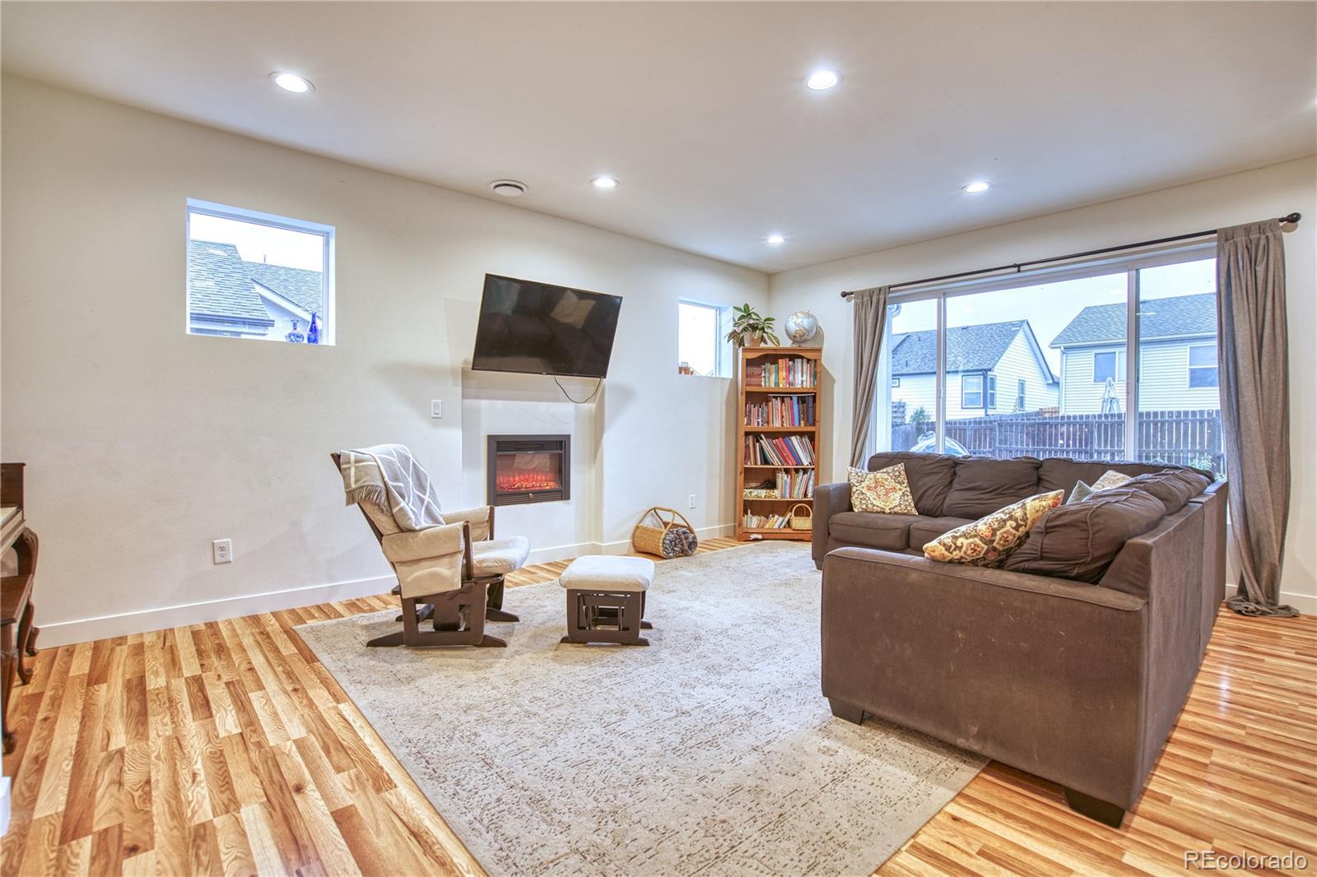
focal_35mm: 16
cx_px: 658
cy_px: 438
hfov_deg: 96.7
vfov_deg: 73.7
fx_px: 585
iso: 500
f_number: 4
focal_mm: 16
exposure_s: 1/50
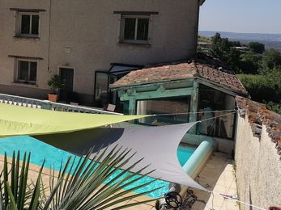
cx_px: 62
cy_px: 57
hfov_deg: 40.6
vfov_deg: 31.7
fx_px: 365
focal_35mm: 45
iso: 50
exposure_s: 1/2110
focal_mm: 5.3
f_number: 1.8
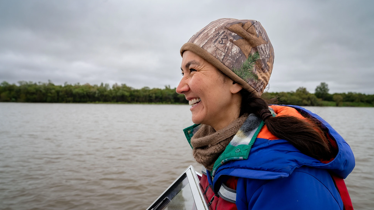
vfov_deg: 44.4
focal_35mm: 26
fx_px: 258
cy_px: 107
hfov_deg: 71.9
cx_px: 193
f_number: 5.6
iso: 200
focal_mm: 24
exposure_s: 1/250
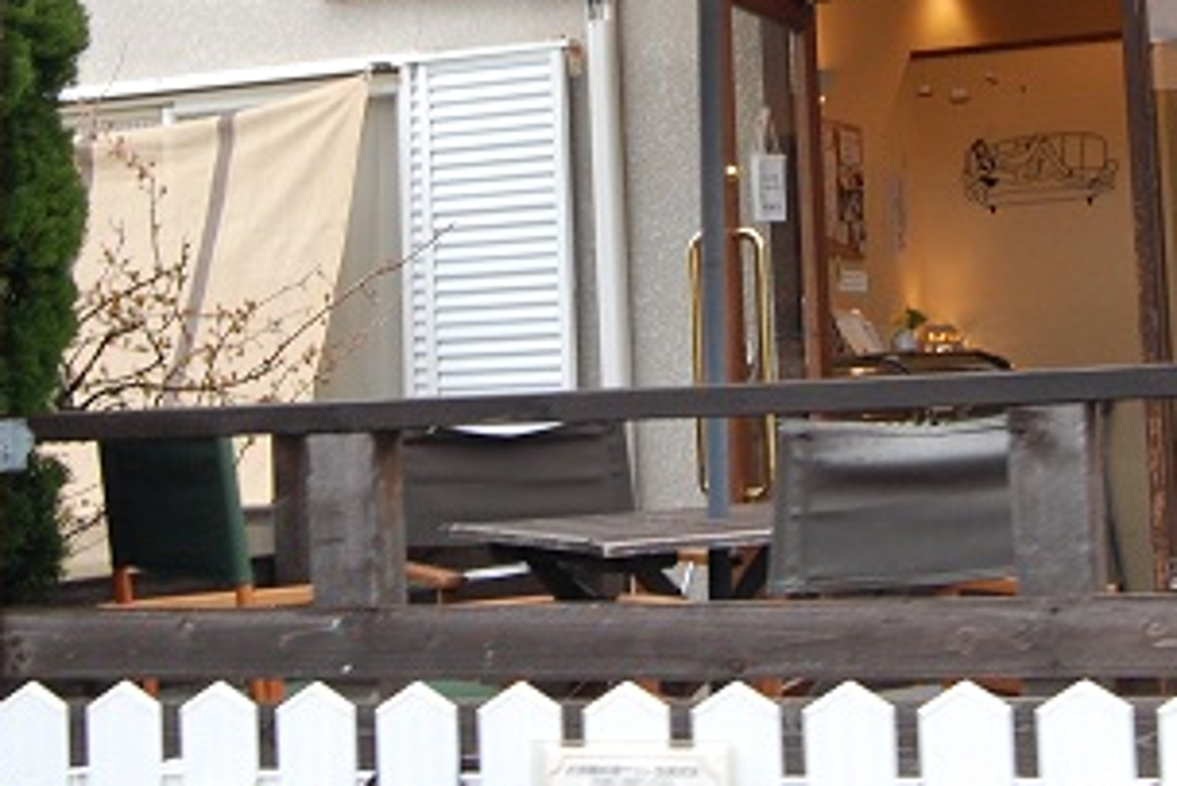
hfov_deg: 26.2
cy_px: 70
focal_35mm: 77
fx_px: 2519
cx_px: 718
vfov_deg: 17.5
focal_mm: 26
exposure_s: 1/200
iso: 800
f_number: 7.1
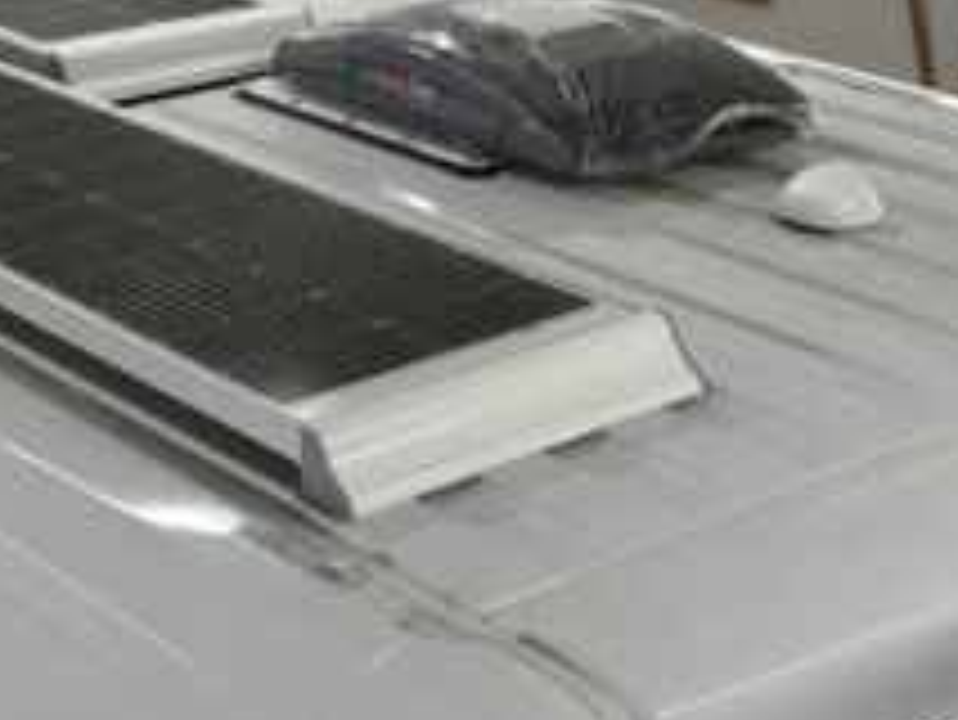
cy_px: 234
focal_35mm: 90
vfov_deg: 16.4
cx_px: 85
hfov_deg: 21.3
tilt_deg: -19.7
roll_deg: -0.4
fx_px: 2492
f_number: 1.78
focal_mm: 6.86
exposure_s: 1/100
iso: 160
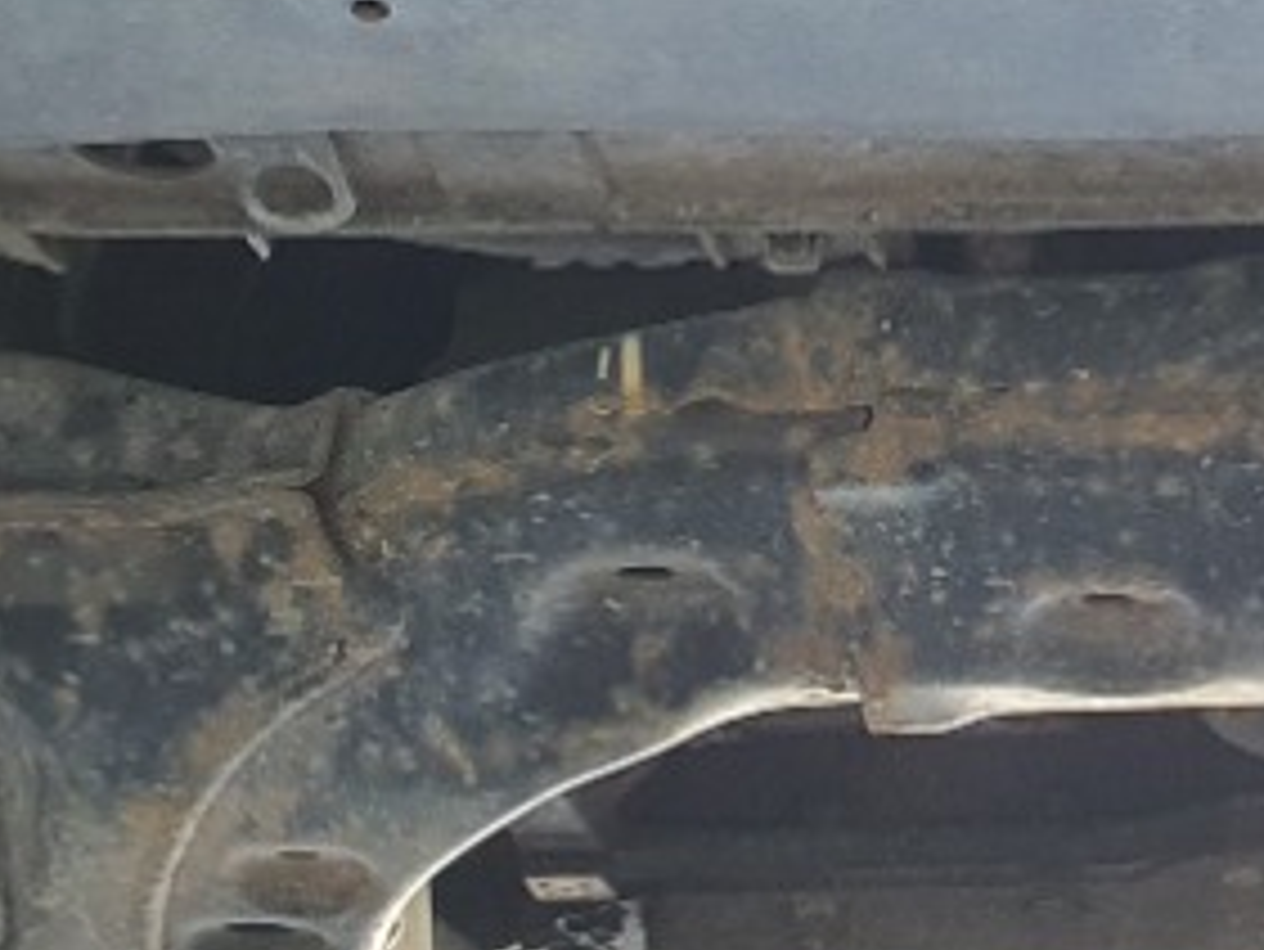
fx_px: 4055
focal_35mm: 111
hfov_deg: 16.1
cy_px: -9
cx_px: 1961
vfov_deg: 13.2
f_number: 2.4
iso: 250
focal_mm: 4.32
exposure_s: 1/50
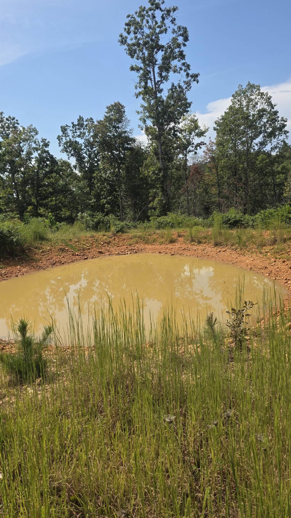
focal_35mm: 26
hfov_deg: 44.4
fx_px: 357
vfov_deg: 71.9
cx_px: 151
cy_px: 253
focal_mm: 6.3
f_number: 1.7
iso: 80
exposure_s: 1/5608
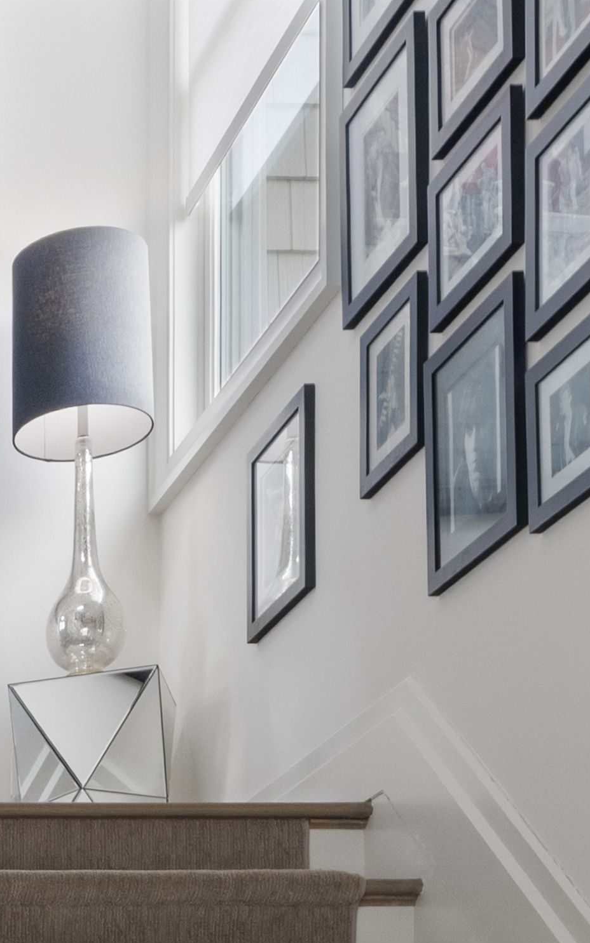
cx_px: -453
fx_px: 2187
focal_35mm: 85
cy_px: 1297
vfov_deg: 21.5
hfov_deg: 13.8
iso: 320
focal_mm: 15
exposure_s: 1/1.25
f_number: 11
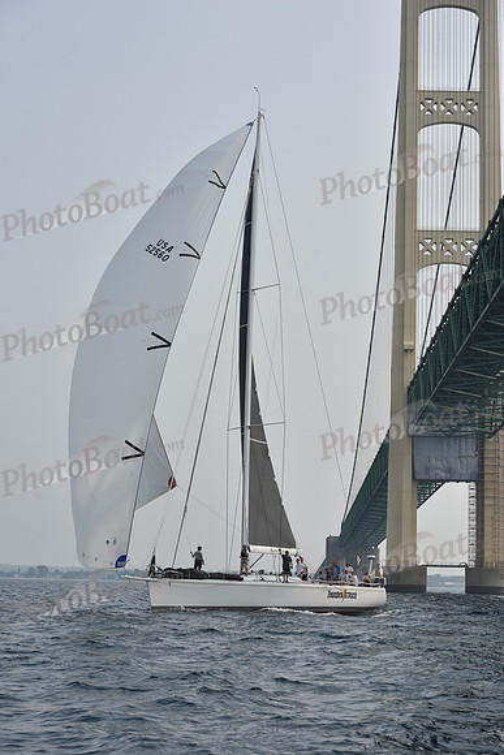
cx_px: 252
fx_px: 1469
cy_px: 378
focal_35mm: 70
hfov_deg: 19.5
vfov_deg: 28.8
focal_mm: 70
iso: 250
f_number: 8
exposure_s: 1/1250
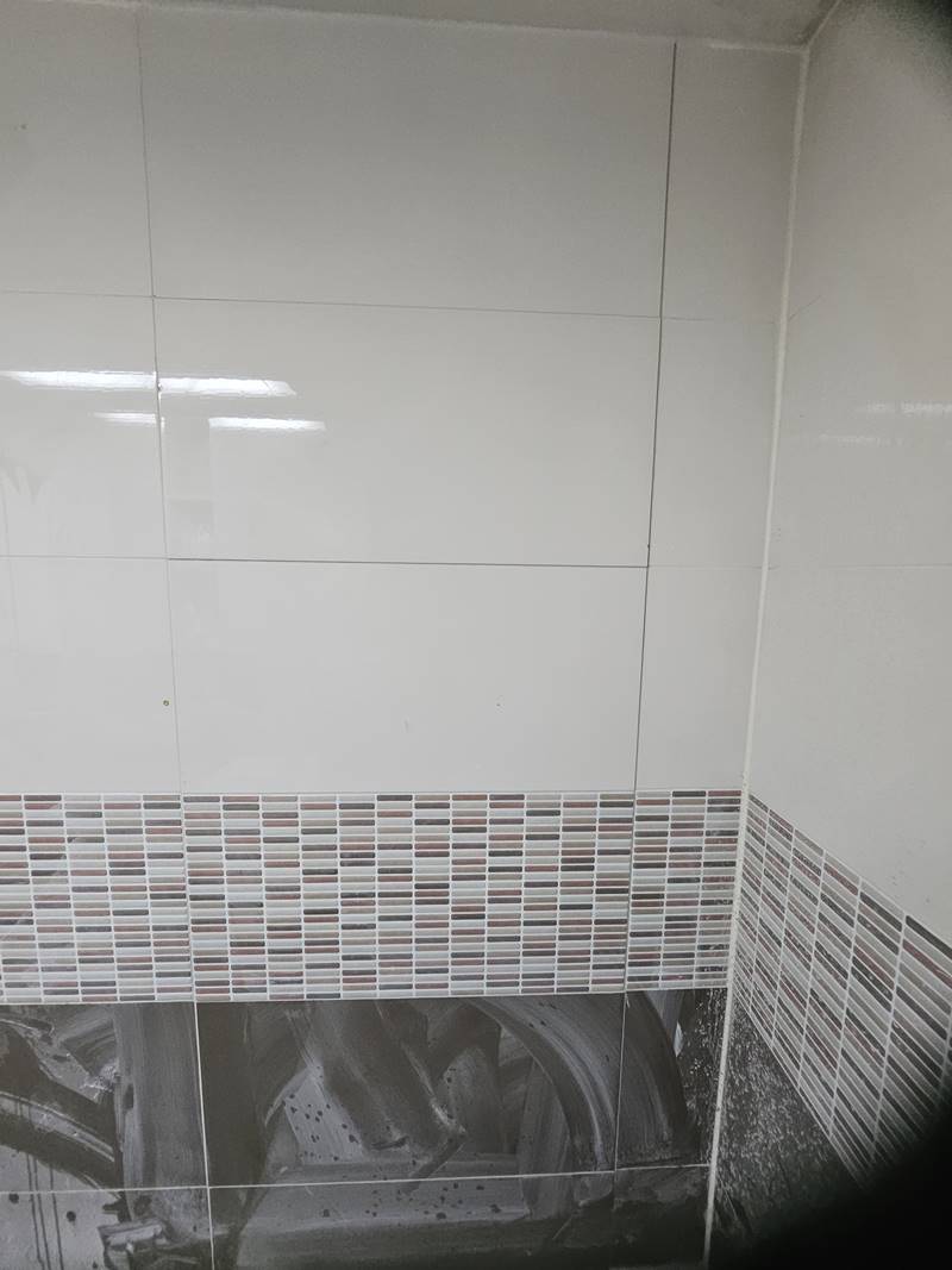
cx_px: 476
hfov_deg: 89.9
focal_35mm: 13
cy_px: 635
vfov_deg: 106.2
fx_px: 477
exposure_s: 1/60
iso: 200
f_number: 2.2
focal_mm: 1.7
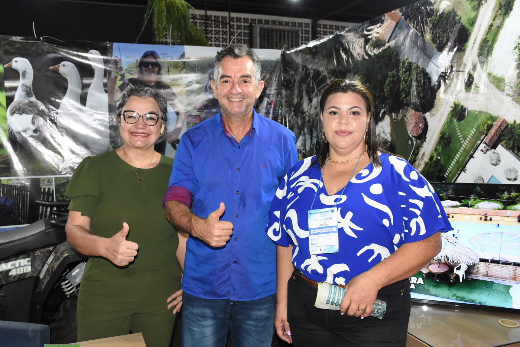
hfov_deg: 57.2
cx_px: 260
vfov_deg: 40.0
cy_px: 174
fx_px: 477
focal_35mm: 33
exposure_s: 1/60
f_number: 5.6
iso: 1600
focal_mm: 22
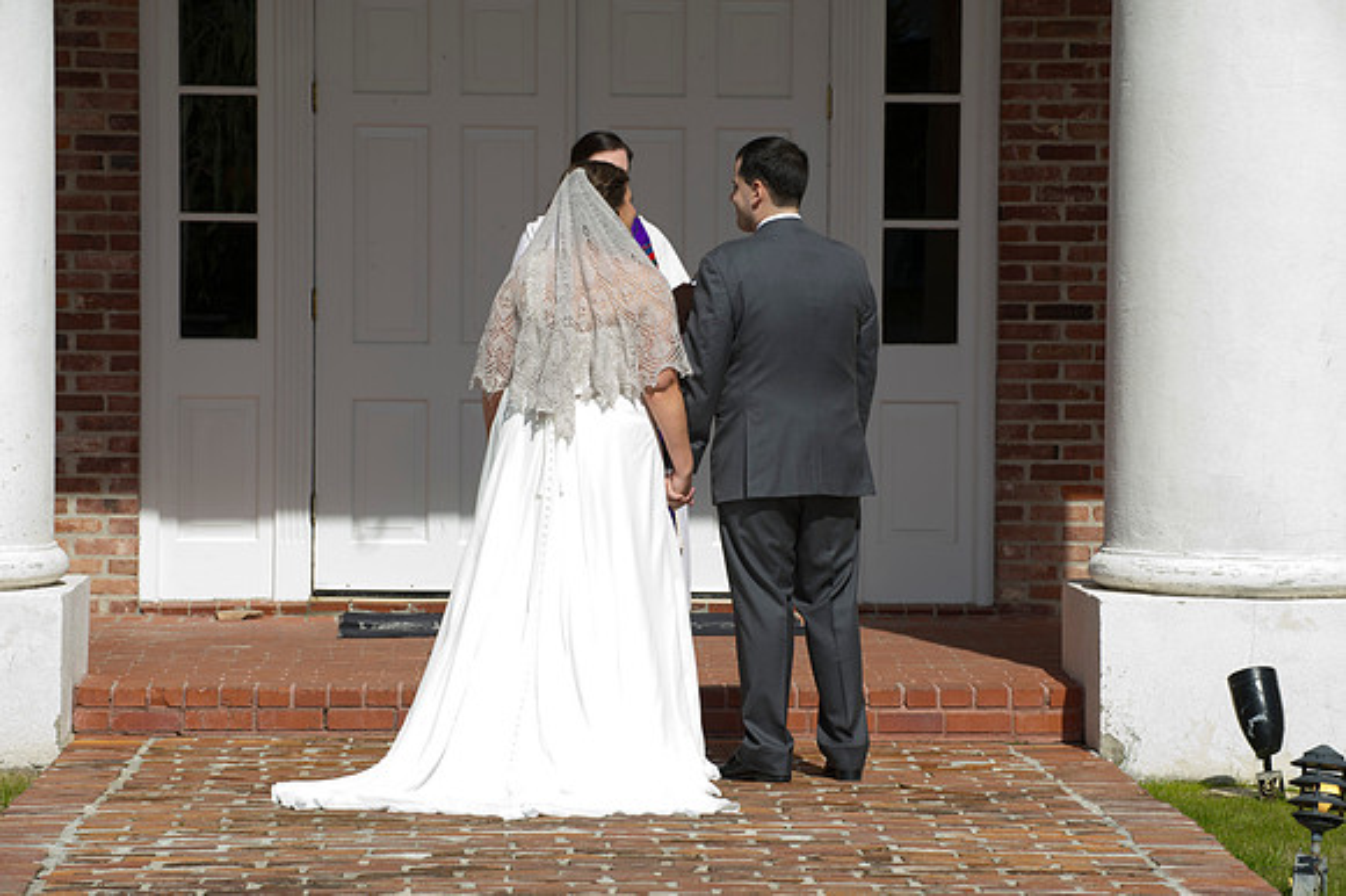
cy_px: 448
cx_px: 673
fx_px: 5605
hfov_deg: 13.7
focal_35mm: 150
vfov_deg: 9.1
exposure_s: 1/200
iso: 100
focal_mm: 150
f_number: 8
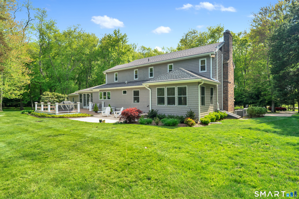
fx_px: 161
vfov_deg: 63.5
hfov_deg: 85.7
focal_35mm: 19
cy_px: 100
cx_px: 150
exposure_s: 1/500
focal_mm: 19.4
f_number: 7.1
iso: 1600
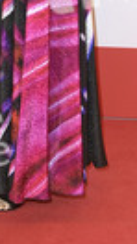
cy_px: -122
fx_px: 1276
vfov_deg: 10.6
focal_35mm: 197
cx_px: -31
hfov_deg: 6.1
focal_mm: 62
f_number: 6.3
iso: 400
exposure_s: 1/250
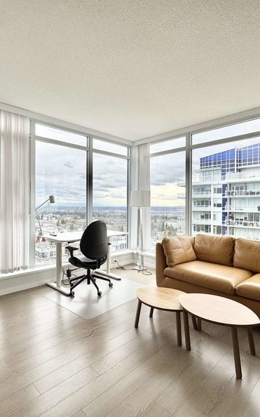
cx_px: 144
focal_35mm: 20
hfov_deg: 59.5
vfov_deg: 85.1
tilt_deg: -0.5
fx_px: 227
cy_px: 207
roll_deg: -0.1
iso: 40
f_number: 2.2
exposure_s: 1/338
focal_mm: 2.22
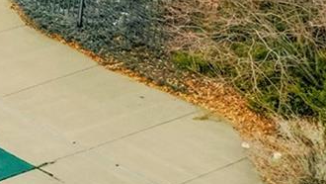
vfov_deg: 8.2
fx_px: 1228
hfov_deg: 12.8
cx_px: -361
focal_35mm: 142
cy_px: -155
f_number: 6.3
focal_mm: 10.26
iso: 800
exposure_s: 1/640
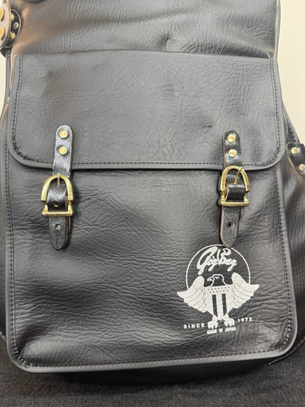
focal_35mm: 24
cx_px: 152
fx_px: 282
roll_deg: -1.3
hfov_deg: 56.8
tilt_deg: -3.8
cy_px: 204
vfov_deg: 71.6
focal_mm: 6.76
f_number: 1.78
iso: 200
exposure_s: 1/60
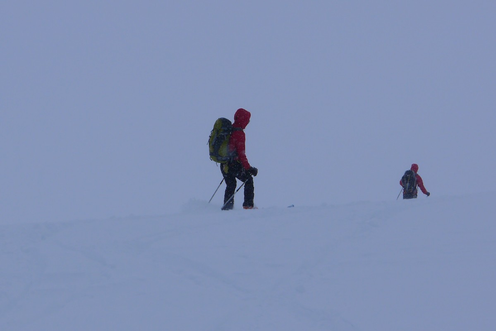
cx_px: 248
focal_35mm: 120
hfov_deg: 17.1
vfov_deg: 11.4
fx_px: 1654
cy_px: 166
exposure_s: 1/800
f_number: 4.5
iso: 80
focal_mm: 19.2
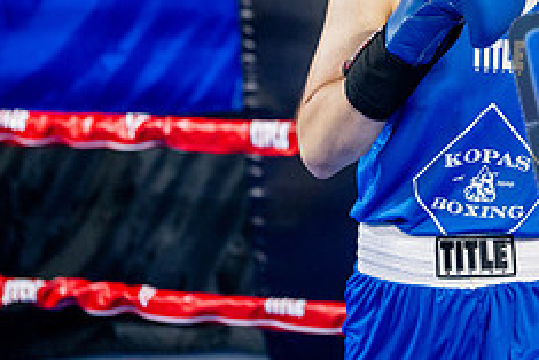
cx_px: 514
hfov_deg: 8.6
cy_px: 54
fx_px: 3550
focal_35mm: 237
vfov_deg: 5.8
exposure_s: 1/800
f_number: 2
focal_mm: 96
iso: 4000
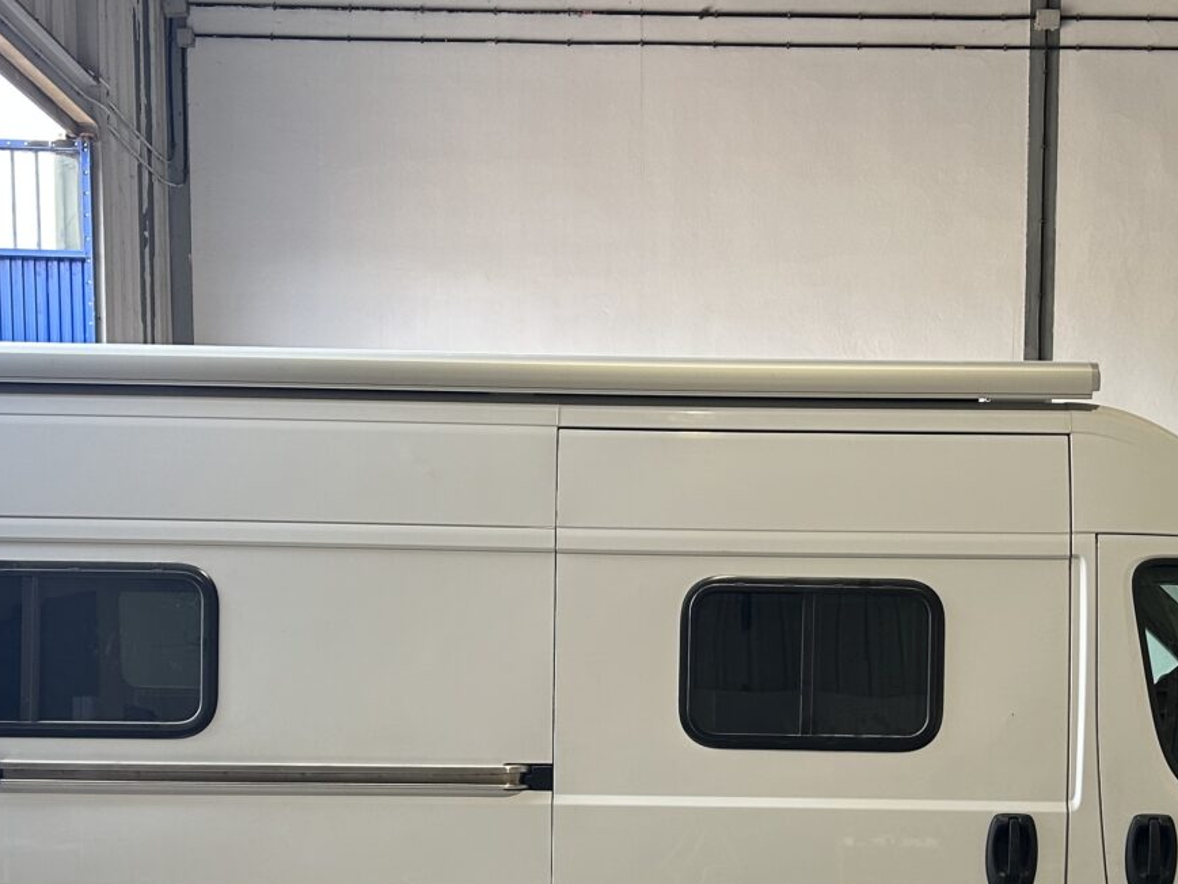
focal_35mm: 46
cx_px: 683
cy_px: 728
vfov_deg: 30.6
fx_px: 1565
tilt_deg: -3.6
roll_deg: +0.3
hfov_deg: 41.1
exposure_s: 1/100
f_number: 1.5
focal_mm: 5.7
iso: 125
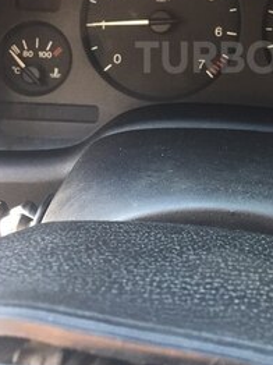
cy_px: 57
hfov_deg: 25.7
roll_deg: -2.1
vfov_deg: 33.6
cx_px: 242
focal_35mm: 55
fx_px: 579
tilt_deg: -26.7
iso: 80
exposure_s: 1/33
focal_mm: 4.15
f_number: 2.2
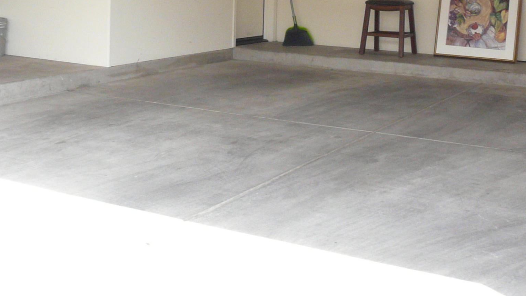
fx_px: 837
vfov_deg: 19.2
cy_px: -33
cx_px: 290
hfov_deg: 34.9
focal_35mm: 60
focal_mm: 4.6
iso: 200
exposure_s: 1/80
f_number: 5
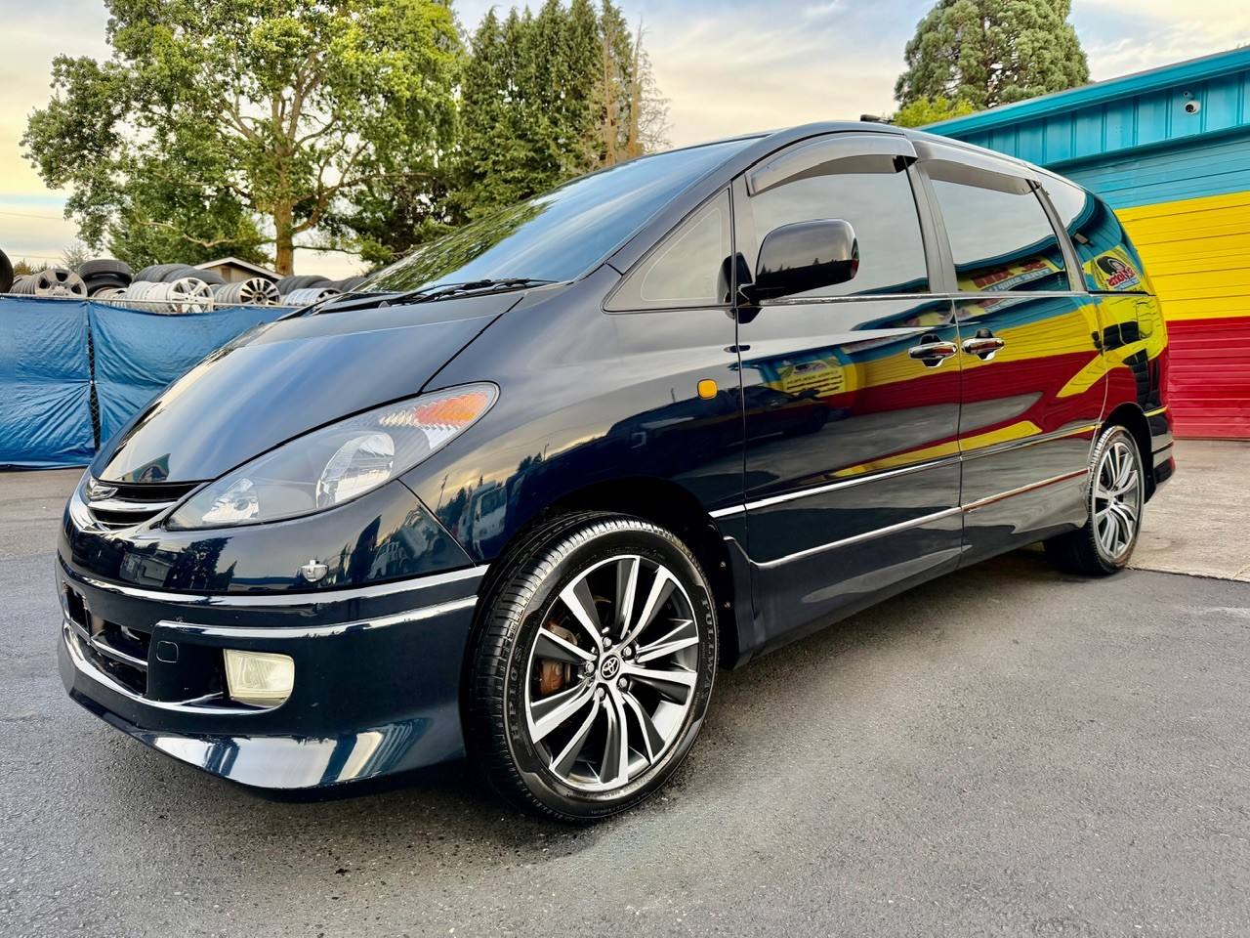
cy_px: 469
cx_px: 625
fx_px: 867
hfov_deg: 71.6
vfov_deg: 56.8
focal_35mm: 24
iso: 160
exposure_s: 1/203
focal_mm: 6.76
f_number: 1.78
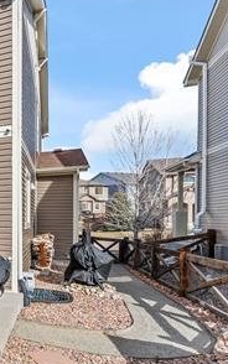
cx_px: -138
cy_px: 218
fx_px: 308
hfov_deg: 25.8
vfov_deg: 60.7
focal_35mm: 31
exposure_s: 1/2000
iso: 250
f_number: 5
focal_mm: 14
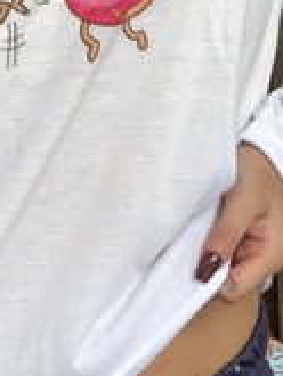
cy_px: 142
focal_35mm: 97
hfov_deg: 15.1
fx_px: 1056
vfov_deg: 20.2
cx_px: 46
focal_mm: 2.69
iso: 200
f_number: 1.9
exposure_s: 1/60
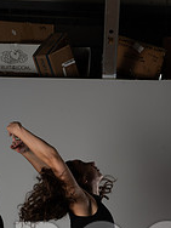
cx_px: 97
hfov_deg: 10.7
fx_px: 909
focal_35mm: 138
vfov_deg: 14.0
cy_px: 252
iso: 200
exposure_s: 1/125
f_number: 9
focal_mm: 60
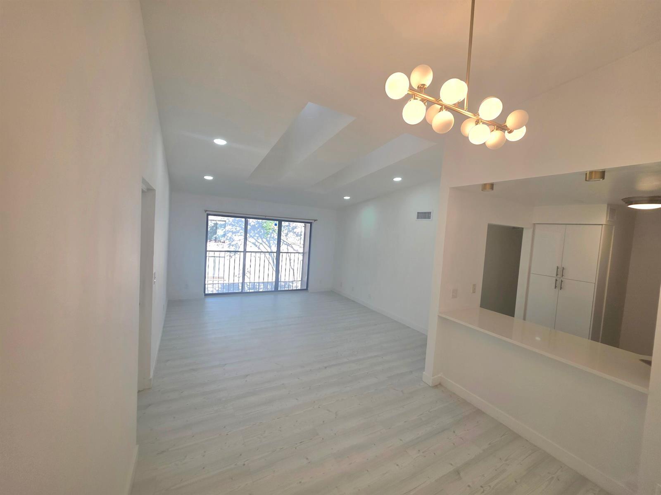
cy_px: 248
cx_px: 330
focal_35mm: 13
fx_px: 248
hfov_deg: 106.2
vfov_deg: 89.9
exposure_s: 1/120
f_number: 1.9
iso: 20
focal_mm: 2.2
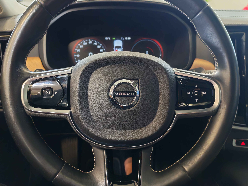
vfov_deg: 46.8
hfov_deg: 60.0
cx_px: 124
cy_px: 93
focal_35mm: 30
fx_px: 215
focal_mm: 6.12
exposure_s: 1/100
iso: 1250
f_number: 1.9
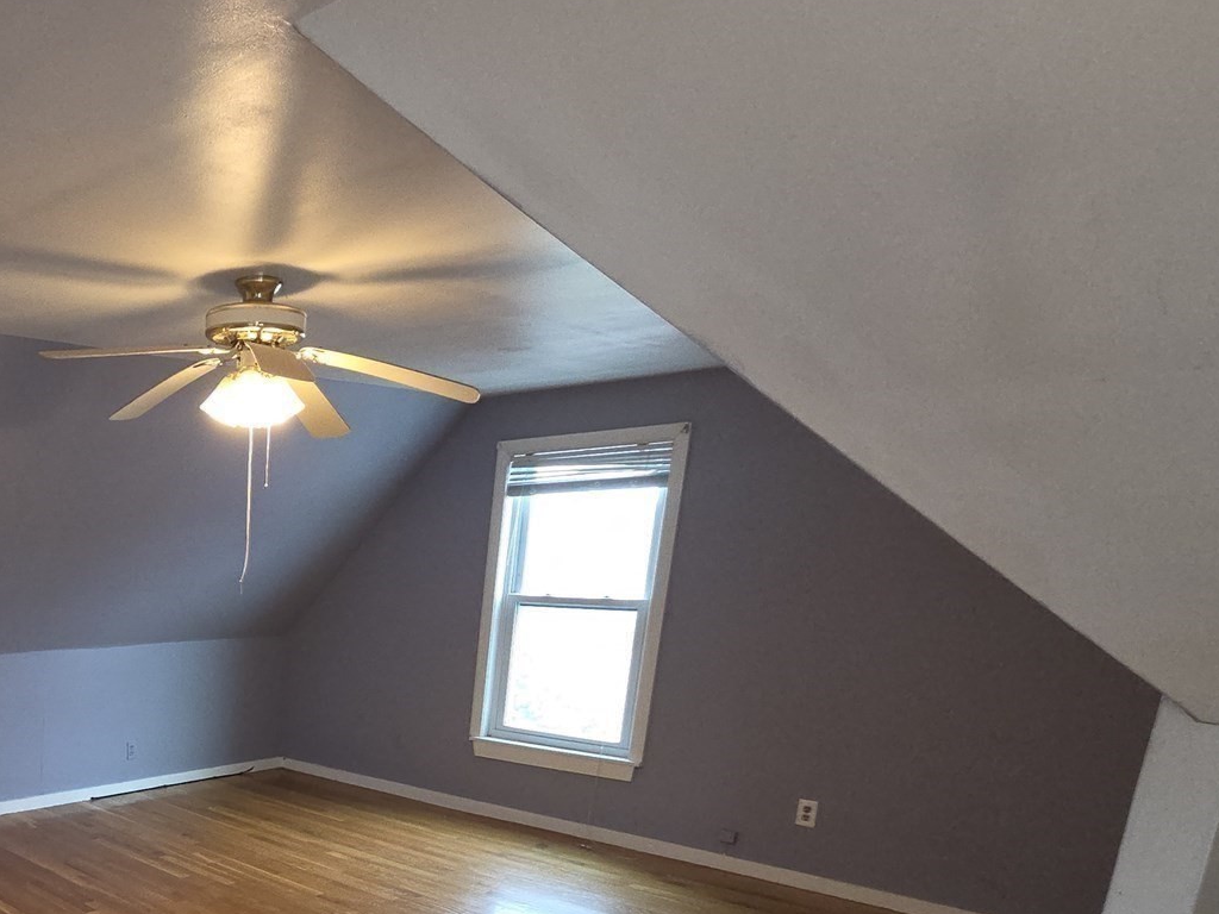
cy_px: 822
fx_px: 916
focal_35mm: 26
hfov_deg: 58.0
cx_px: 130
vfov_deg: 47.7
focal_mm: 2.2
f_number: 2.2
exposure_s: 1/60
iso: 160
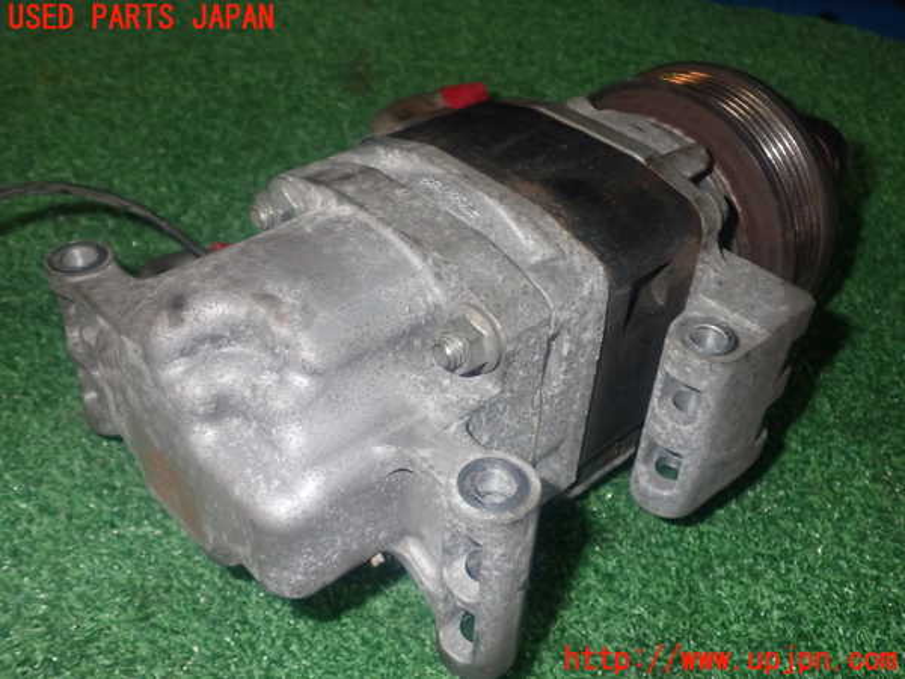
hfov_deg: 51.4
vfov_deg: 39.7
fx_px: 941
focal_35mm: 36
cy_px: 340
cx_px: 452
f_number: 7.1
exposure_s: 1/40
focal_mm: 6.37
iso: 400
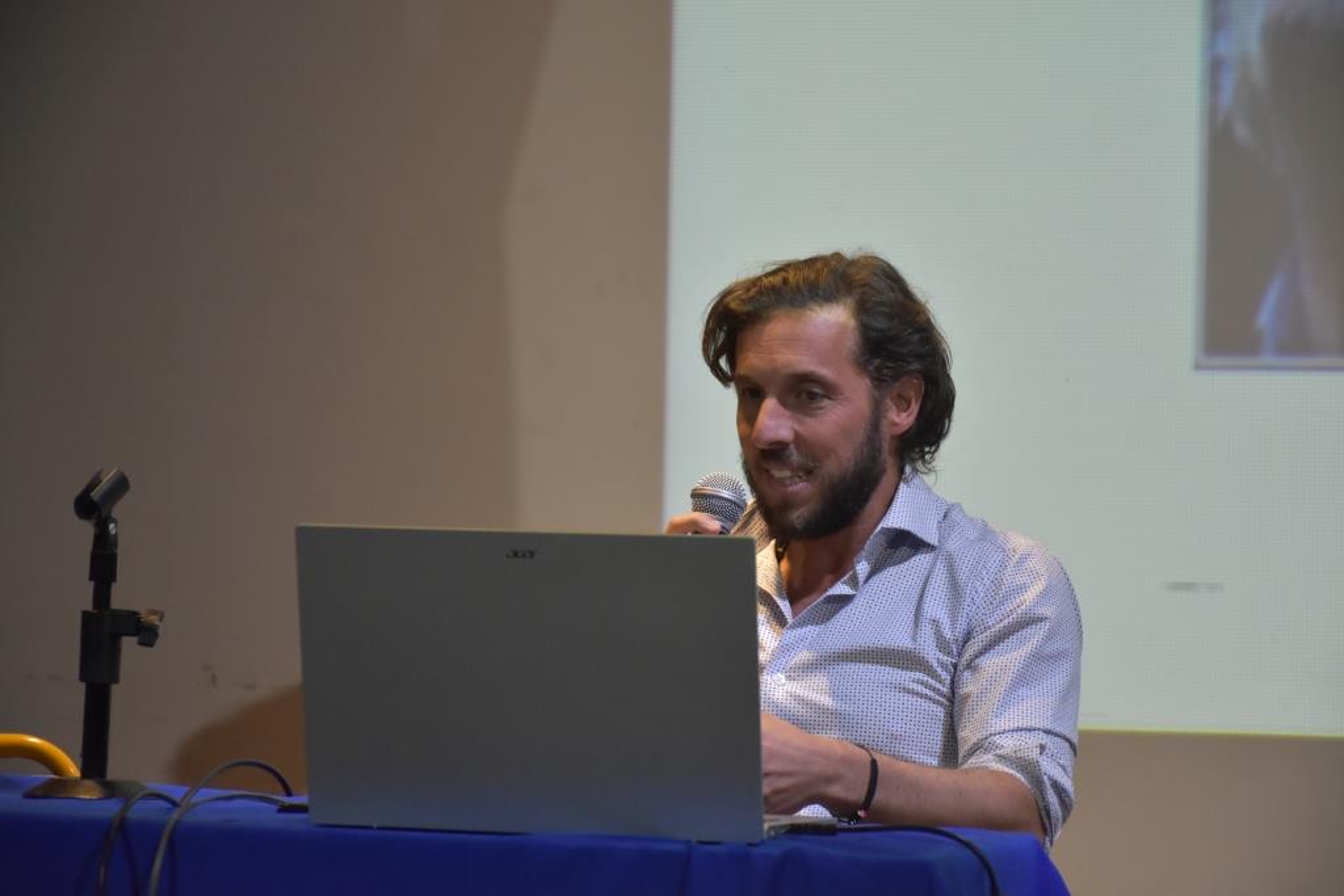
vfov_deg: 10.2
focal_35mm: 135
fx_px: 5040
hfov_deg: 15.2
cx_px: 672
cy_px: 448
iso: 1600
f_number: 5.3
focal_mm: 90
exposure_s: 1/80
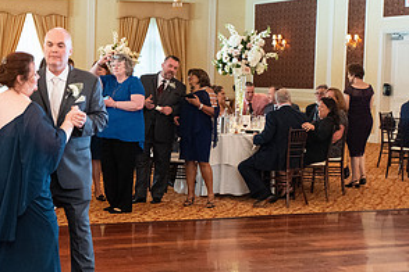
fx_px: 897
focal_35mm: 79
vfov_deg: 17.3
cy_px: 139
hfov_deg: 24.9
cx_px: 45
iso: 6400
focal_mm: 40
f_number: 4
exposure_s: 1/60
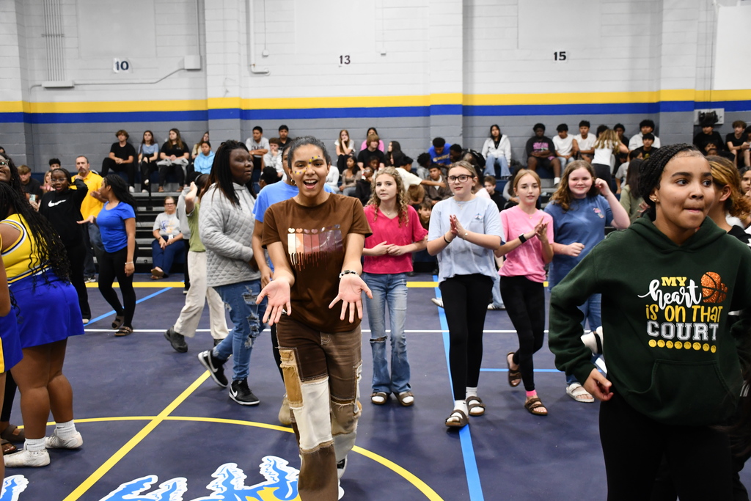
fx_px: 751
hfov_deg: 53.1
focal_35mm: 36
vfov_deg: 36.9
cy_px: 250
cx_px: 376
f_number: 3.8
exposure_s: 1/125
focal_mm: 24
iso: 1600
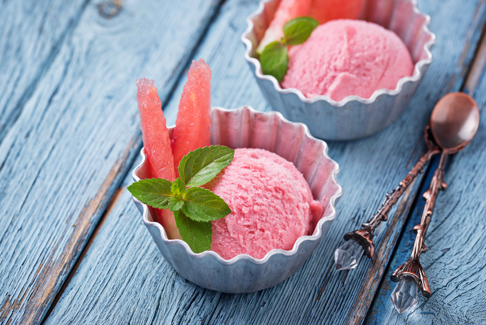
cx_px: 243
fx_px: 1418
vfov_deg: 13.1
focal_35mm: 105
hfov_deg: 19.4
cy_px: 162
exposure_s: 1/100
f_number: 9
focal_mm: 105
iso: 100
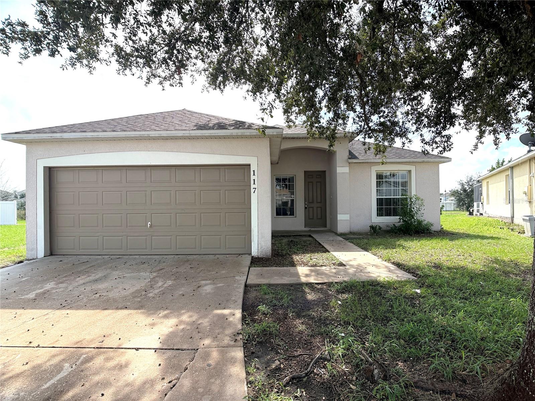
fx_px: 371
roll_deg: +0.3
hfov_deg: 71.6
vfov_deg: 56.8
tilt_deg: +0.8
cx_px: 268
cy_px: 200
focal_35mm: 24
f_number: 1.78
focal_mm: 6.76
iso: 100
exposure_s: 1/2907
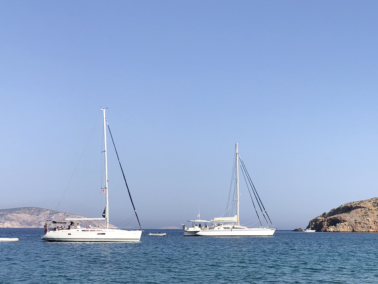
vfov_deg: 26.1
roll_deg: +0.7
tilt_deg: +1.9
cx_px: 322
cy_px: 221
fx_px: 601
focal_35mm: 55
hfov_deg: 33.5
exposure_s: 1/2183
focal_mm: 4
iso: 20
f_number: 1.8
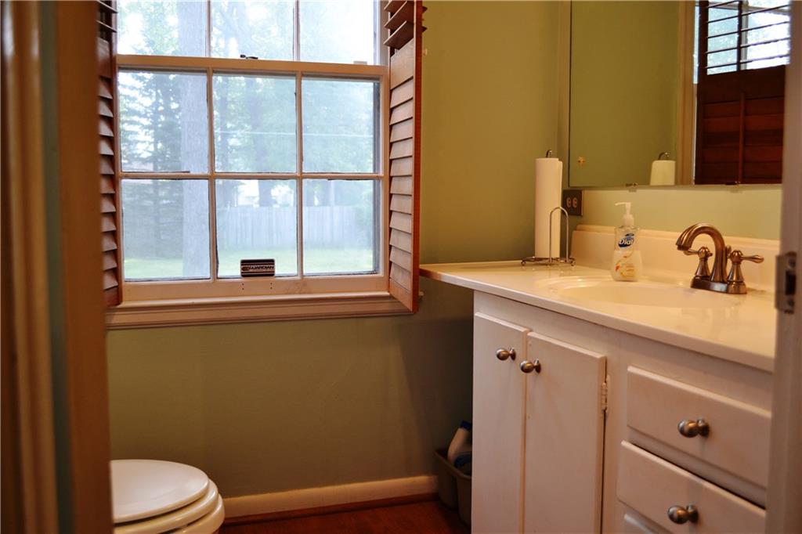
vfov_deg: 36.8
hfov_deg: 53.1
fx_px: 802
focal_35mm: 36
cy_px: 267
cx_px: 401
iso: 400
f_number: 4.5
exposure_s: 1/80
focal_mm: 24
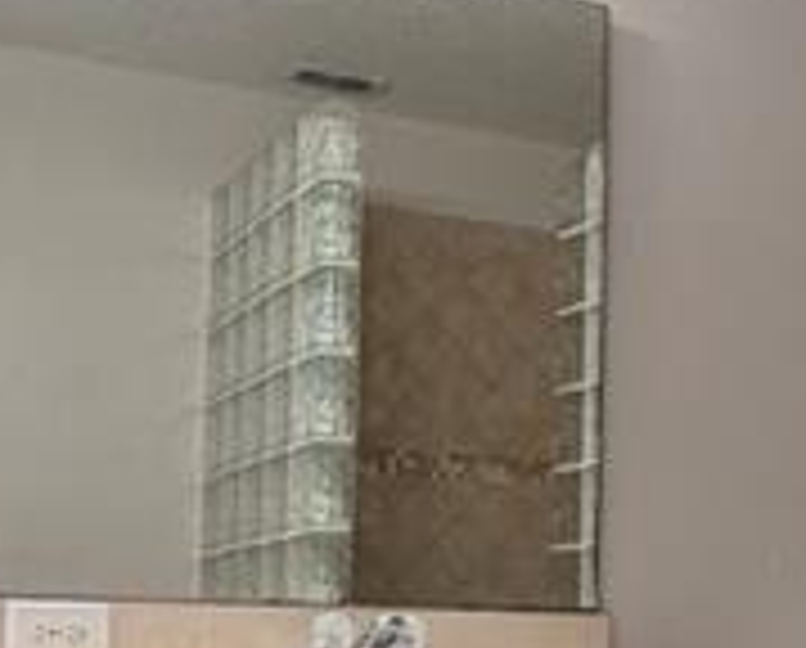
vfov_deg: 19.5
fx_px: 1865
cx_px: 937
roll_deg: +0.1
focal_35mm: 78
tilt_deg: +3.8
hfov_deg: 22.7
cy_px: 544
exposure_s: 1/120
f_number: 2.2
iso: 125
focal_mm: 2.22
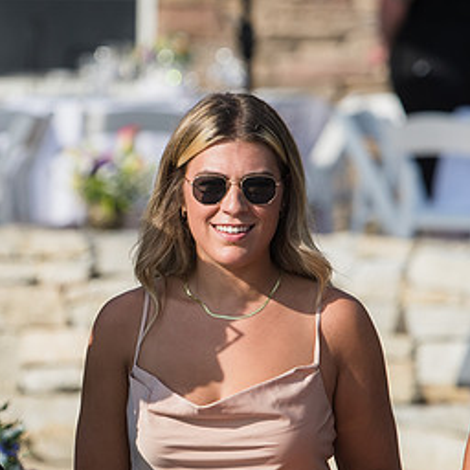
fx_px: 7972
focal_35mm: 519
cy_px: 309
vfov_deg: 3.4
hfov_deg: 3.4
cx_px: 151
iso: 200
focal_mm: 180
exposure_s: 1/2500
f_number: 4
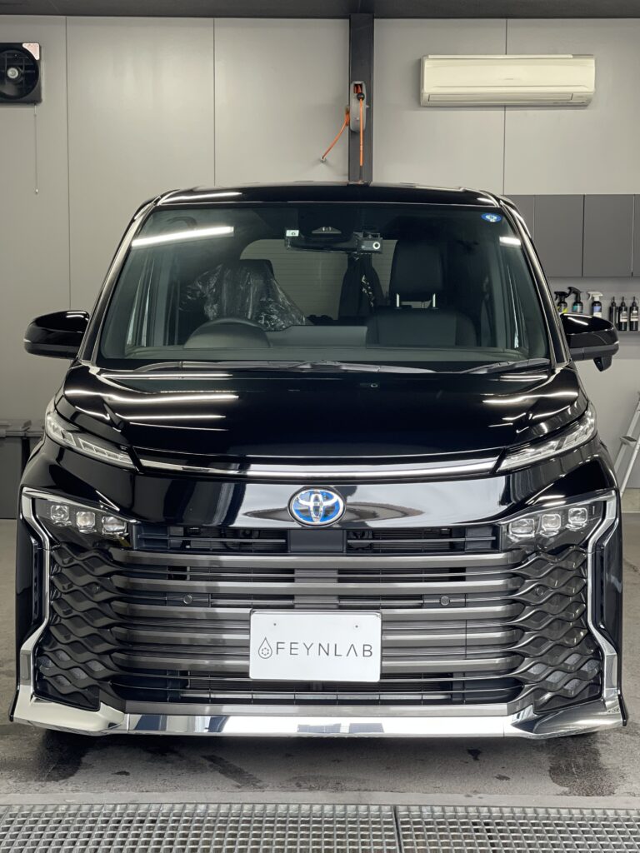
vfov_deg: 30.3
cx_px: 320
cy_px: 426
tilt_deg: -2.8
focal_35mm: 64
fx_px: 1578
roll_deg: -0.7
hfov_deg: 22.9
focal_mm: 7.5
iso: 160
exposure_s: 1/120
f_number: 2.2
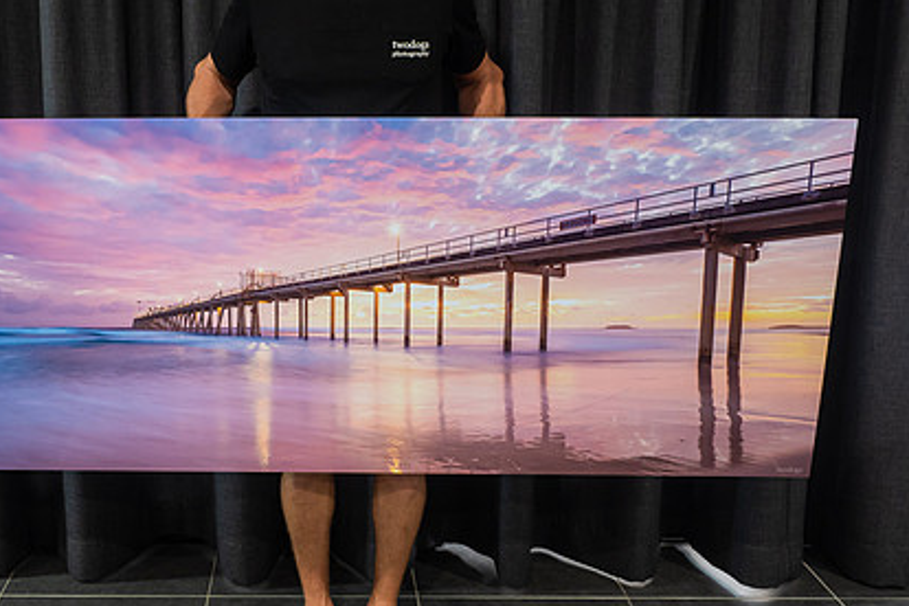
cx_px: 307
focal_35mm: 40
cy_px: 242
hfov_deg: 47.7
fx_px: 1010
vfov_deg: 33.3
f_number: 8
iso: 200
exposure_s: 1/1.25
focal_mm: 12
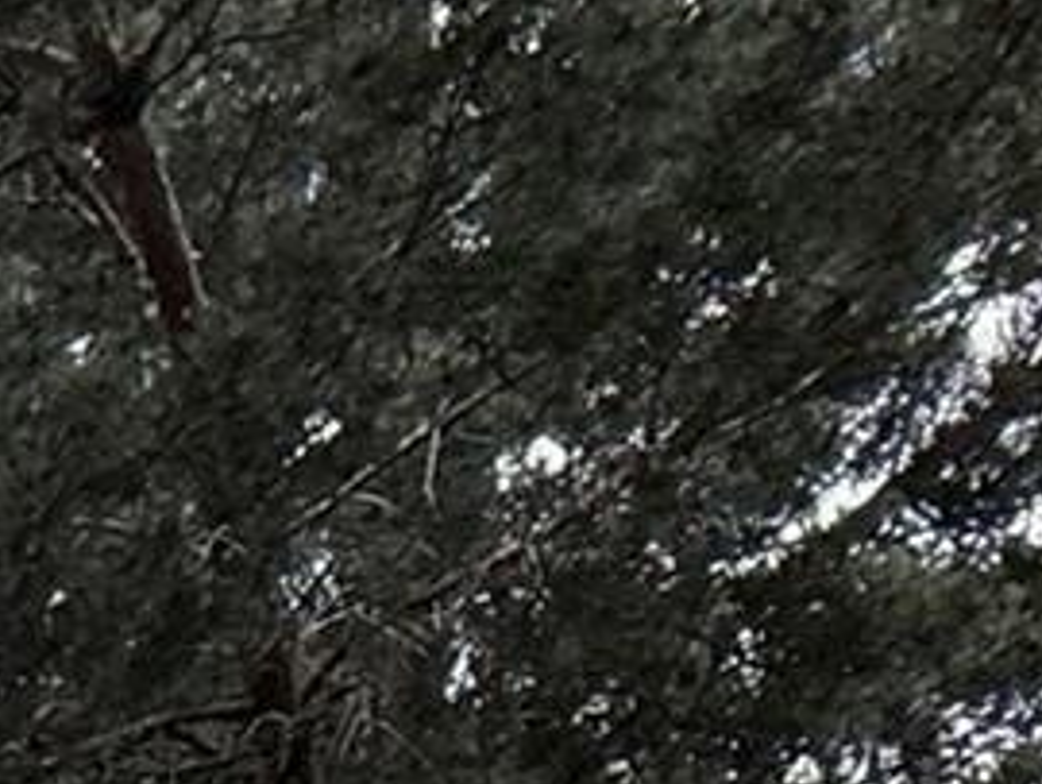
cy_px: 2680
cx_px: -1702
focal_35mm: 106
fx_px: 3194
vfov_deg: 9.3
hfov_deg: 12.6
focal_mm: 2.22
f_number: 2.2
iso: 64
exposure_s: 1/99
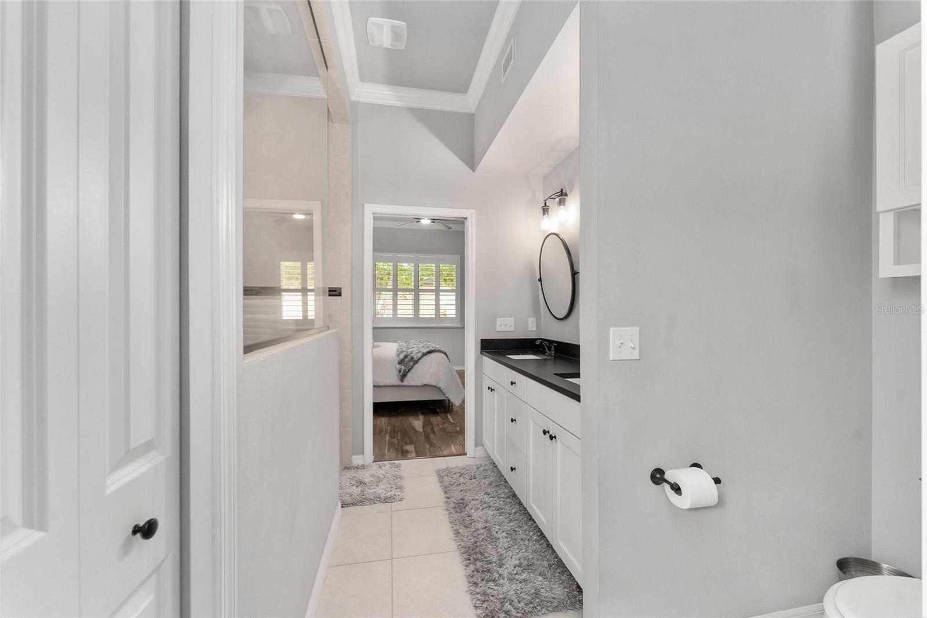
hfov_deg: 104.3
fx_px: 360
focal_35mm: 14
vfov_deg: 81.2
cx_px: 464
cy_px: 309
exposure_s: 1/30
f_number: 7.1
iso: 2000
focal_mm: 14
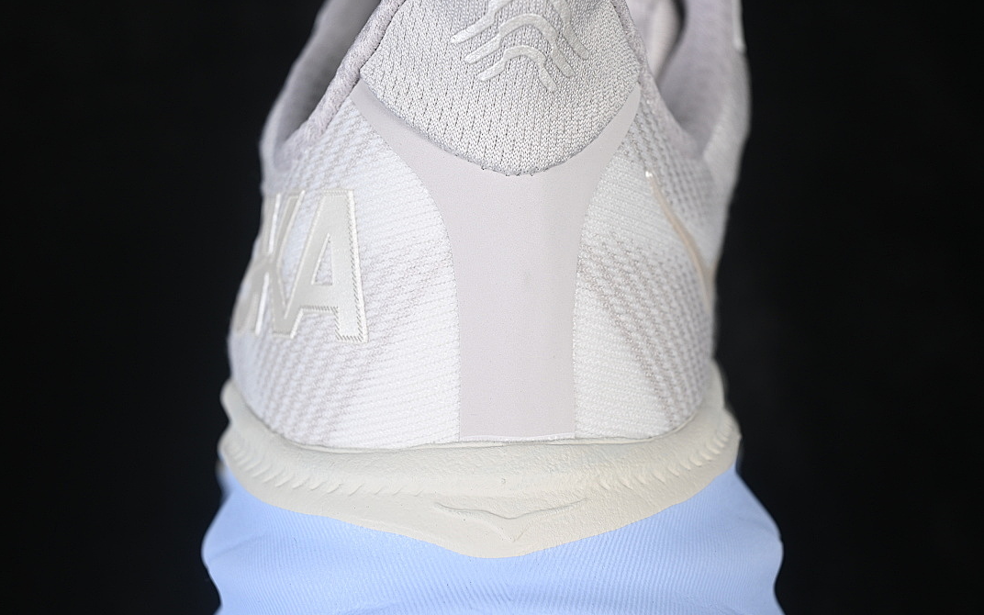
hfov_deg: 26.8
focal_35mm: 77
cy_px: 314
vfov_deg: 16.9
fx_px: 2065
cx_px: 493
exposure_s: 1/80
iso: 160
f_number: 7.1
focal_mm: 50
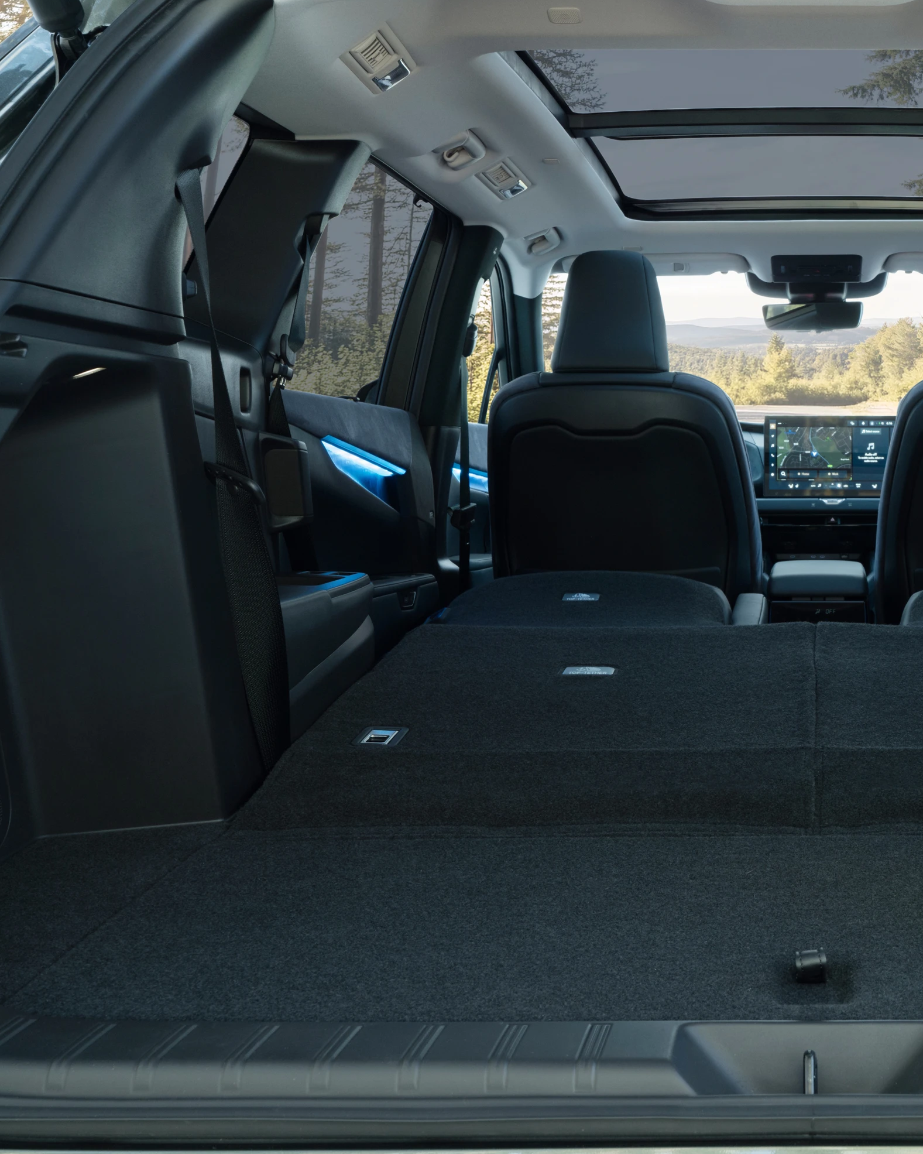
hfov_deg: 29.1
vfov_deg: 37.3
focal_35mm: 50
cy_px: 578
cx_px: 826
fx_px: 1707
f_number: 14
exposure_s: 30
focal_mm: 35
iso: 160
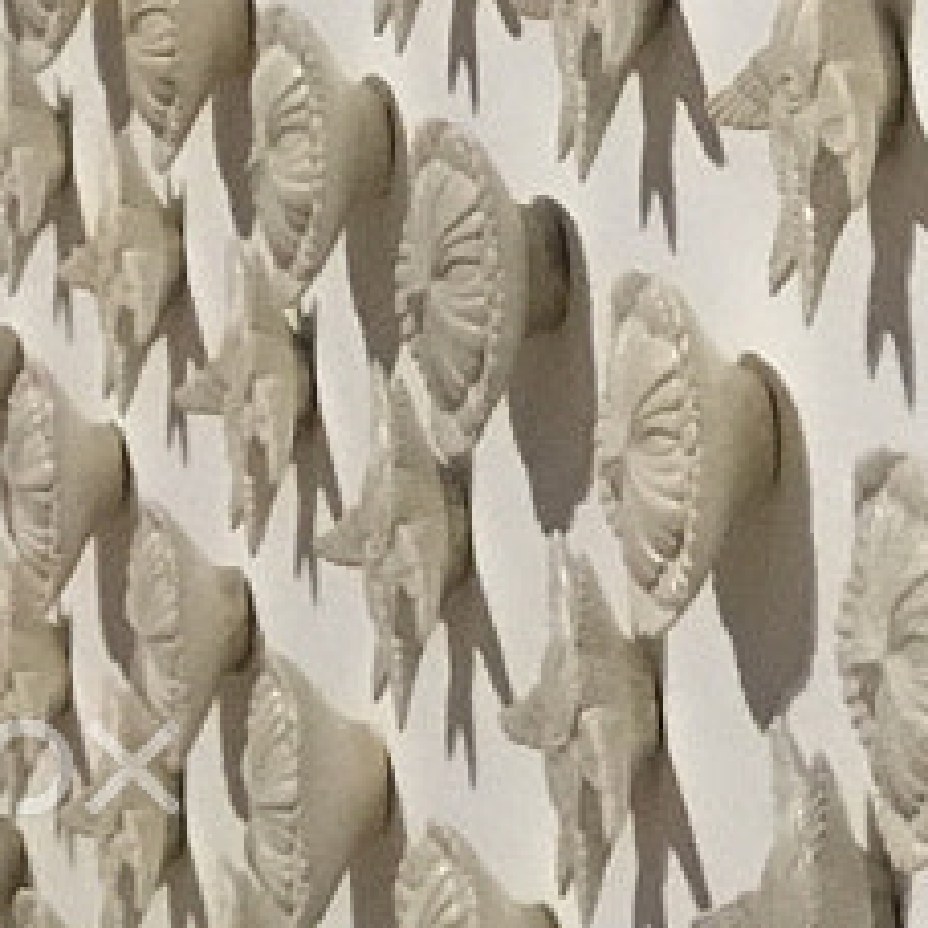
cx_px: 2426
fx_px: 5459
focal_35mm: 180
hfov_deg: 8.6
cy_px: -1095
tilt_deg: +0.3
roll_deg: +0.2
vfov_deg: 9.0
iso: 160
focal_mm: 4.15
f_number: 2.2
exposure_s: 1/33
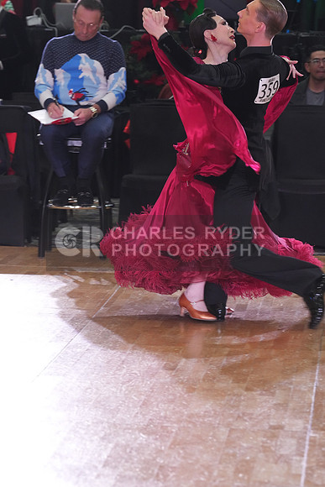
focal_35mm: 185
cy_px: 244
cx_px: 162
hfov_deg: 7.4
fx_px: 2504
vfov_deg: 11.1
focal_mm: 185
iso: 4000
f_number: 7.1
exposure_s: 1/200
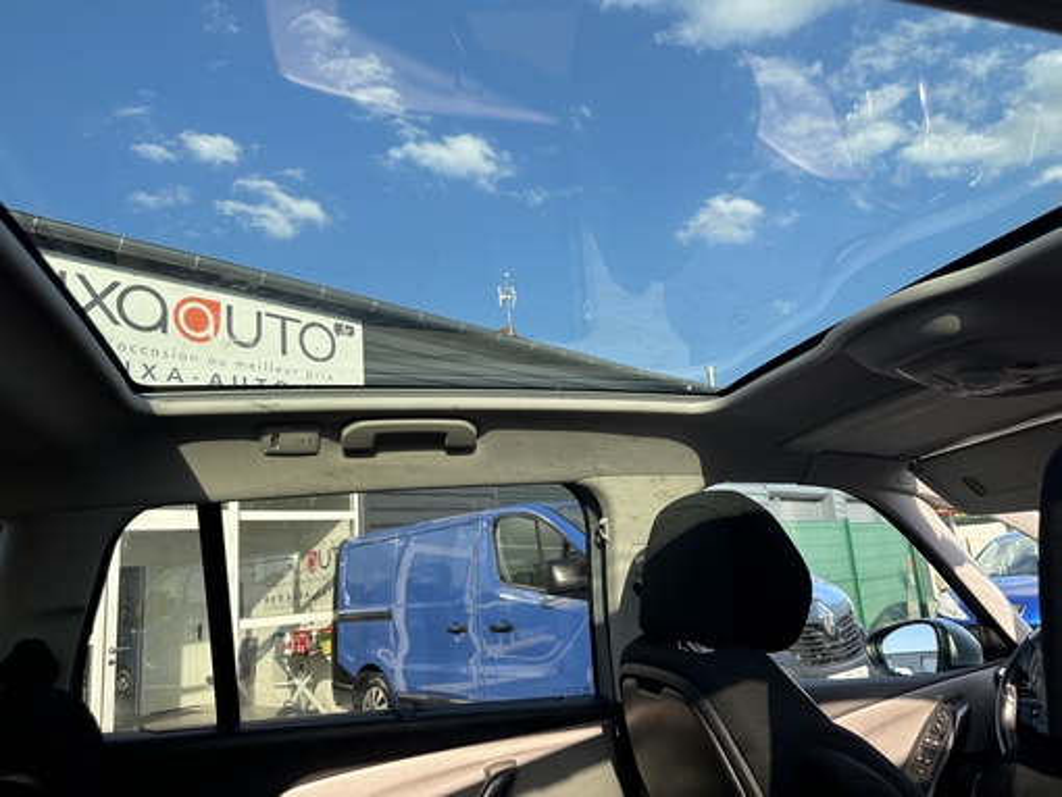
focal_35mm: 24
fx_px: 737
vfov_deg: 56.9
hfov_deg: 71.6
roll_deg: +5.2
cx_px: 531
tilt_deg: +12.7
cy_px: 398
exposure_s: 1/503
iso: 80
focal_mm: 6.86
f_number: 1.78
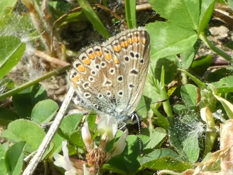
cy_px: 88
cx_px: 116
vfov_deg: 7.0
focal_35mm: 211
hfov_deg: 9.4
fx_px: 1420
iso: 80
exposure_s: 1/80
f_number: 5.5
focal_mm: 37.8
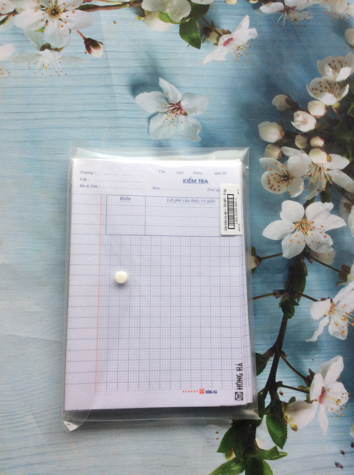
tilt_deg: -81.1
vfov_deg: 56.9
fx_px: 437
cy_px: 238
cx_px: 177
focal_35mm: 32
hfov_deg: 44.1
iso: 32
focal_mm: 3.3
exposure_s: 1/33
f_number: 2.4
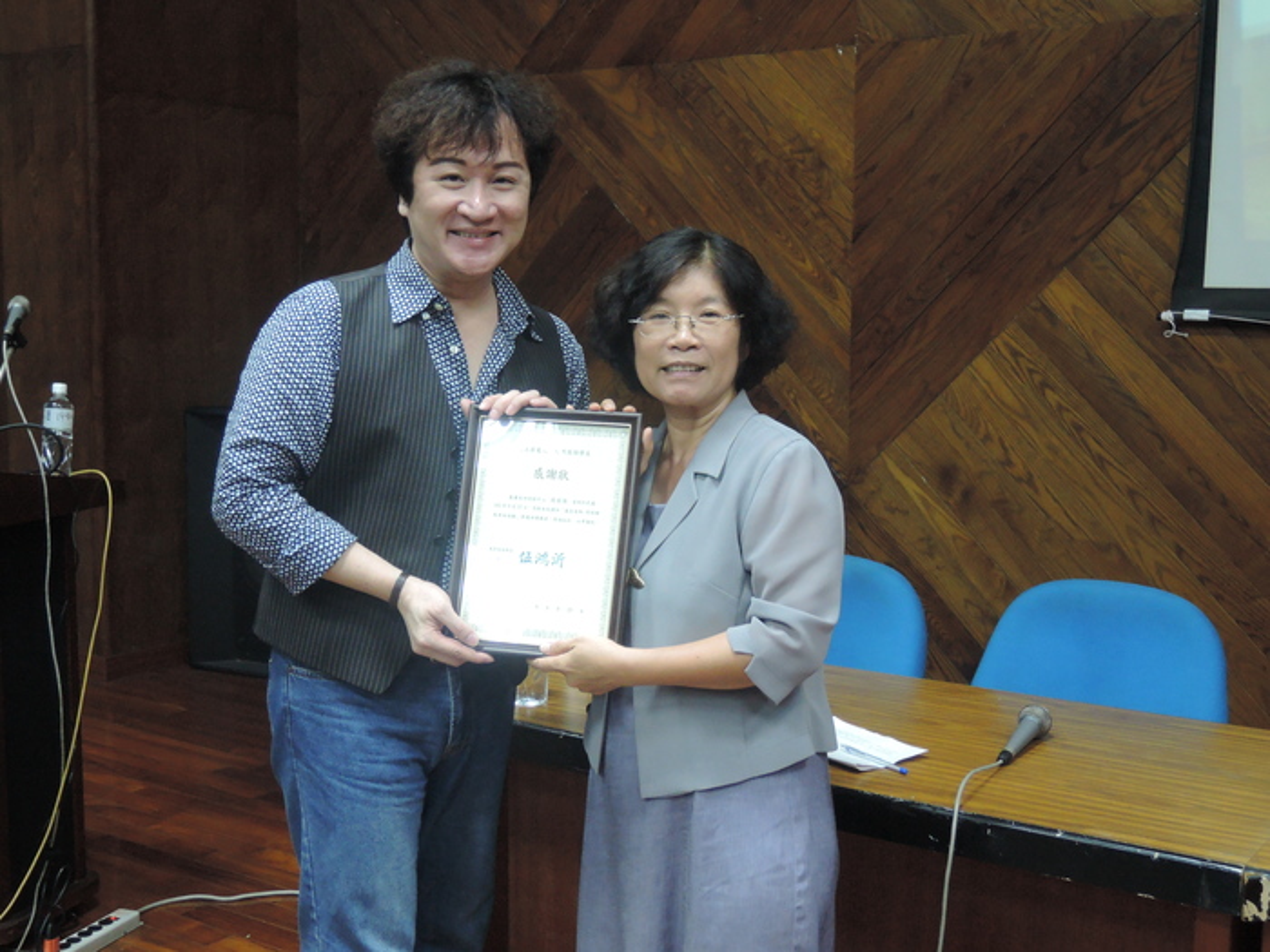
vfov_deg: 32.2
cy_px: 476
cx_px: 635
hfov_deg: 42.1
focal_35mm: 45
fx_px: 1651
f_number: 3
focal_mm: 9.6
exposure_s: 1/60
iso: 1250
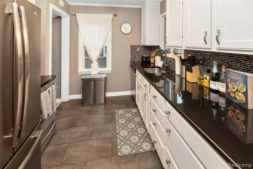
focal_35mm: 14
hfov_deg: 104.3
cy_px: 84
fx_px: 98
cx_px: 126
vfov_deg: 81.1
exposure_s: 1/60
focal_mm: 14
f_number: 4
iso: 500
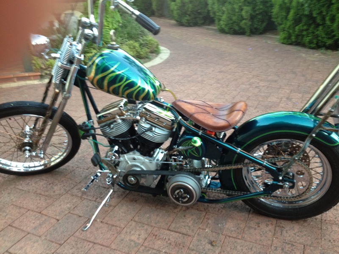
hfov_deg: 52.6
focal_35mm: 35
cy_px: 127
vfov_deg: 40.7
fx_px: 343
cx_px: 170
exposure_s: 1/20
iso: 125
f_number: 2.4
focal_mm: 4.28
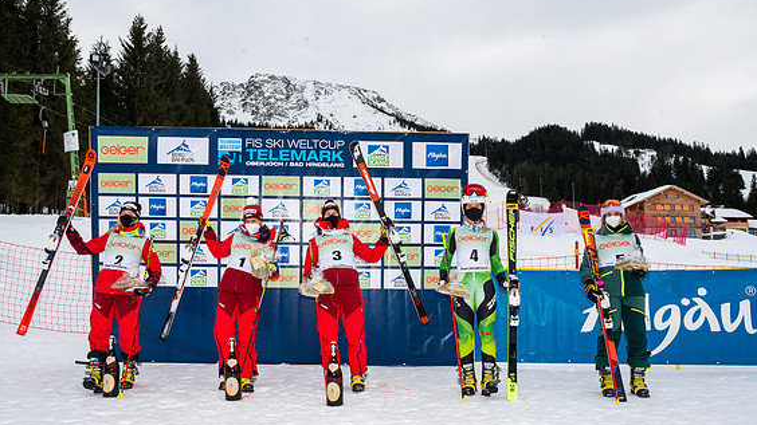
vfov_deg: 34.5
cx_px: 359
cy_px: 258
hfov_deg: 58.0
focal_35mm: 34
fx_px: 682
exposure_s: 1/200
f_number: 14
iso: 320
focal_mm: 29.5
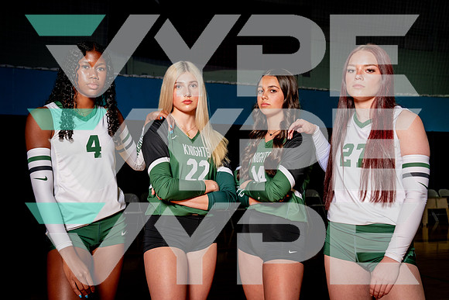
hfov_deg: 41.3
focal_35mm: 48
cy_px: 150
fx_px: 595
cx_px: 224
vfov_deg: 28.2
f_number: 5.6
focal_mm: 46
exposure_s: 1/200
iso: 250
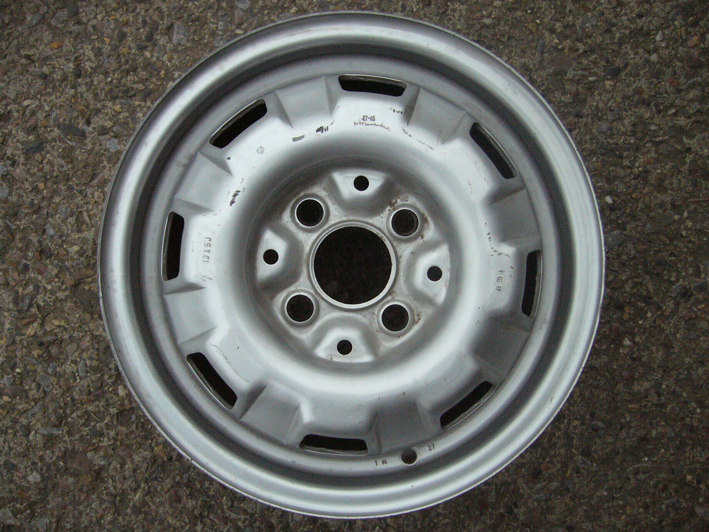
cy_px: 266
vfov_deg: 40.7
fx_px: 717
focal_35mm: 35
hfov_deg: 52.6
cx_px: 354
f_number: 2.8
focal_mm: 5.8
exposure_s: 1/640
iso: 400
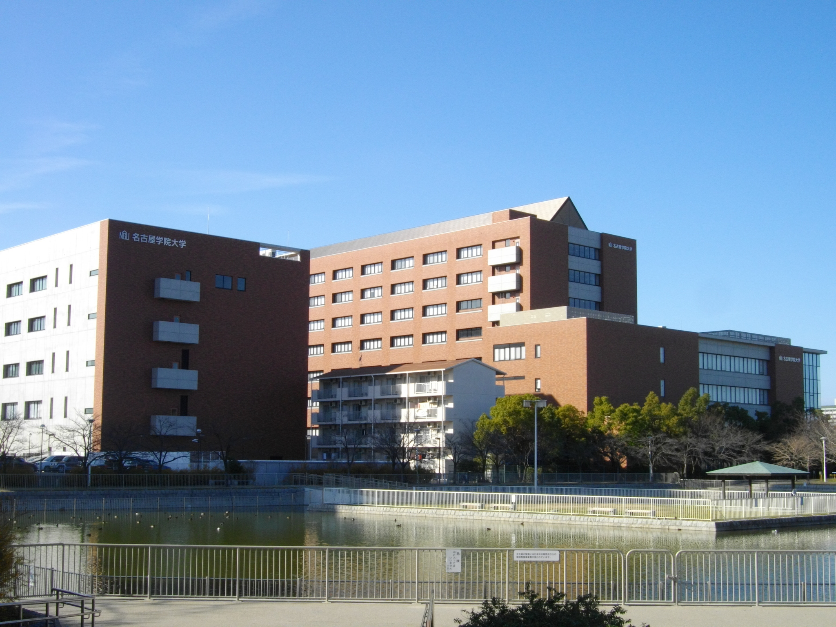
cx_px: 418
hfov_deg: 38.2
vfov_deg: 29.1
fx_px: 1208
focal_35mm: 50
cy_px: 314
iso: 100
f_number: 7
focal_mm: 8.8
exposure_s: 1/250
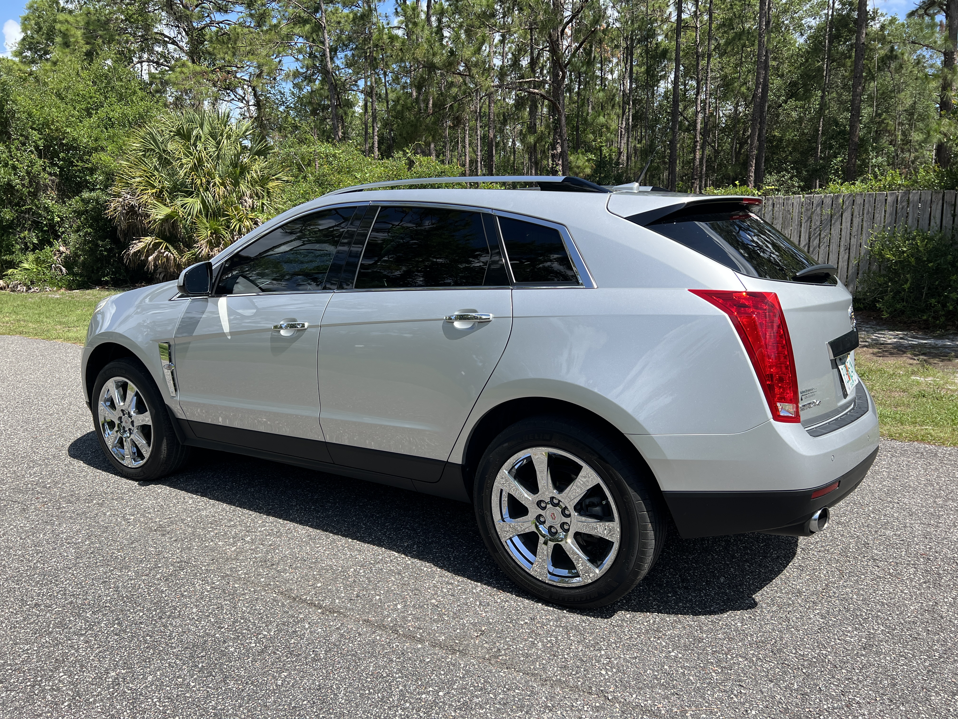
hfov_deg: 67.3
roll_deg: -0.4
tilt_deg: -9.8
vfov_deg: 53.1
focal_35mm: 26
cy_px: 360
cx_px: 479
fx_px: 720
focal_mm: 5.7
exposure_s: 1/2695
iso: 50
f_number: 1.5
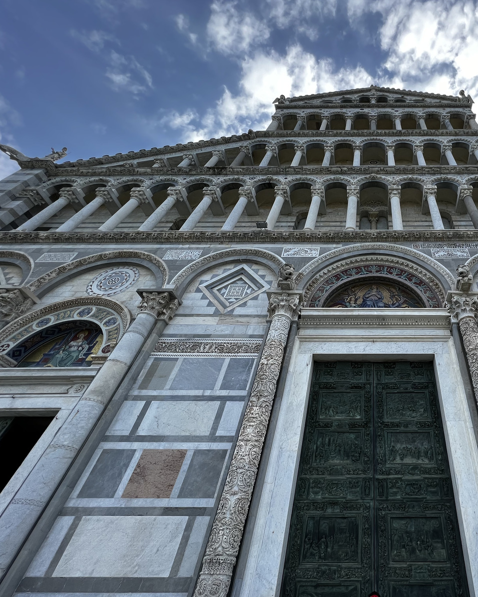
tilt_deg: +44.8
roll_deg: +1.0
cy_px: 300
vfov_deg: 89.6
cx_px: 376
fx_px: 301
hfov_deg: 70.1
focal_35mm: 17
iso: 32
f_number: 1.8
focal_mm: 1.57
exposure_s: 1/506
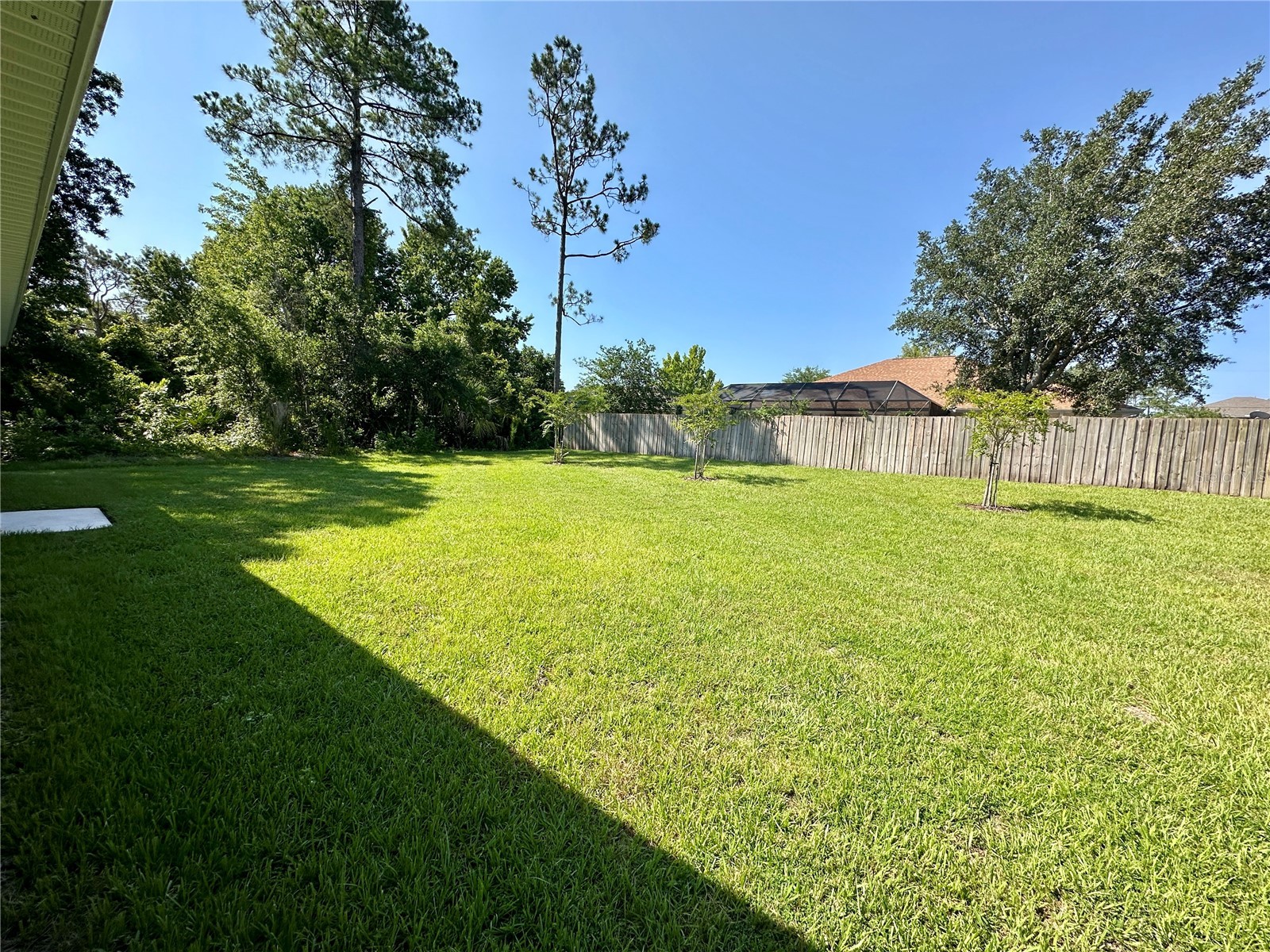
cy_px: 476
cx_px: 635
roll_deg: -2.6
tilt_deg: -5.5
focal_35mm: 14
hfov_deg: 102.1
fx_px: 514
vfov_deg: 85.7
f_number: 2.2
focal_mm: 2.22
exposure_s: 1/1247
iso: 40
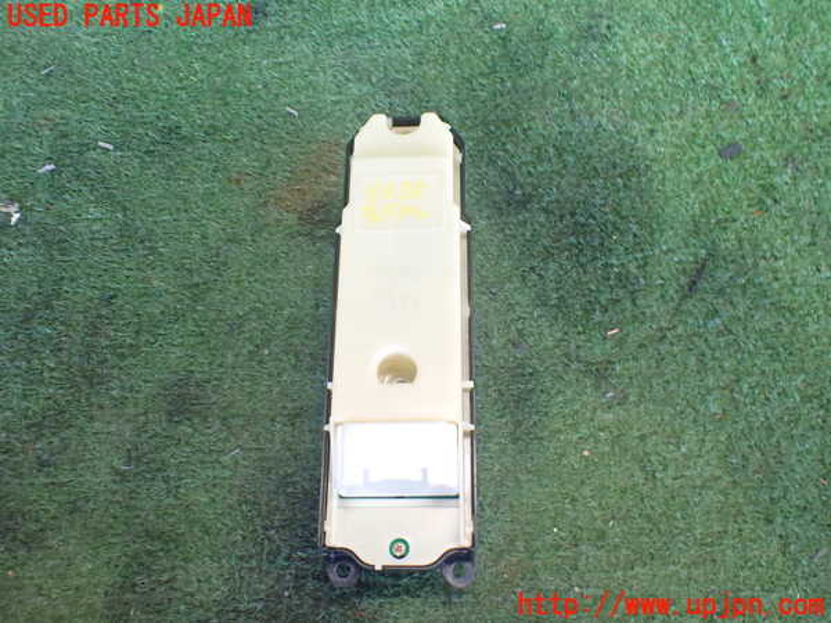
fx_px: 720
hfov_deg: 60.0
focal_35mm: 30
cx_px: 416
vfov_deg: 46.8
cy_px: 312
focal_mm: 5.4
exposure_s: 1/100
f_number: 2.3
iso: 800
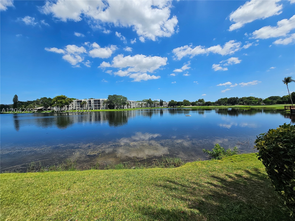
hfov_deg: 106.2
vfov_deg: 89.9
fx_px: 111
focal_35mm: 13
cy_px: 110
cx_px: 148
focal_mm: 2.2
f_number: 2.2
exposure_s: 1/4021
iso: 50
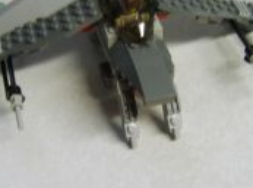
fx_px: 503
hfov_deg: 28.2
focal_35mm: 69
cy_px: 55
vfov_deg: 21.1
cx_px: 132
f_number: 2.7
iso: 71
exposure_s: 1/9
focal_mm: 8.13
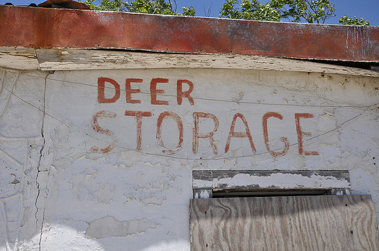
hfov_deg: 49.6
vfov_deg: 34.1
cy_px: 126
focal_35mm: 39
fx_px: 410
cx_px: 190
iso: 200
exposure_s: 1/200
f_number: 7.1
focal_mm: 26
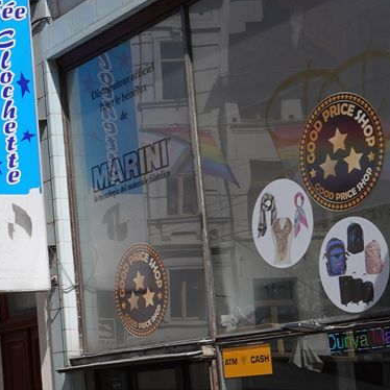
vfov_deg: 15.9
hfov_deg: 12.4
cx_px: -562
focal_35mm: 109
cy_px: 268
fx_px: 1389
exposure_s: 1/100
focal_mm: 24
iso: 100
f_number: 16
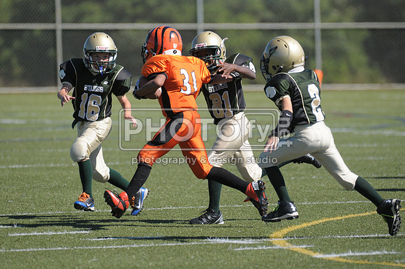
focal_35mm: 450
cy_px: 134
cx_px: 202
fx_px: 5055
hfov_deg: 4.6
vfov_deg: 3.0
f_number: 4
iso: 640
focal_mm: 300
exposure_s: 1/4000
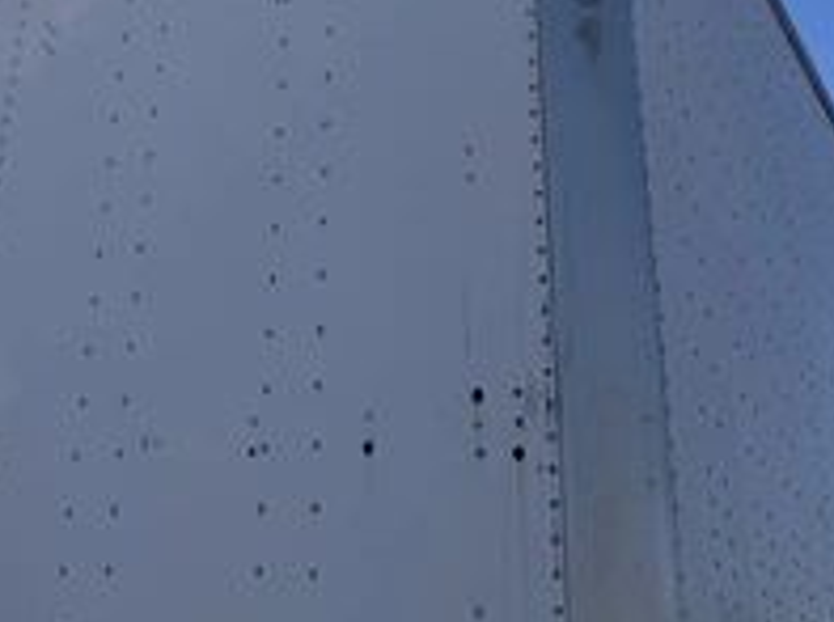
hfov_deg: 31.8
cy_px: 47
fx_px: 1419
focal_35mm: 59
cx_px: 157
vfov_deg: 24.0
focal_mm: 3
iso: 25
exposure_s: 1/2227
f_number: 1.8
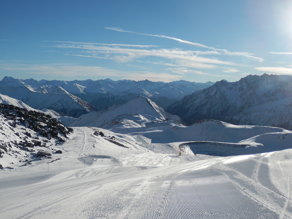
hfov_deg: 50.1
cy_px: 110
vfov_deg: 38.7
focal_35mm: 37
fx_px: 312
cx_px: 146
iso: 80
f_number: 10.1
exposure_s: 1/250
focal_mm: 6.6
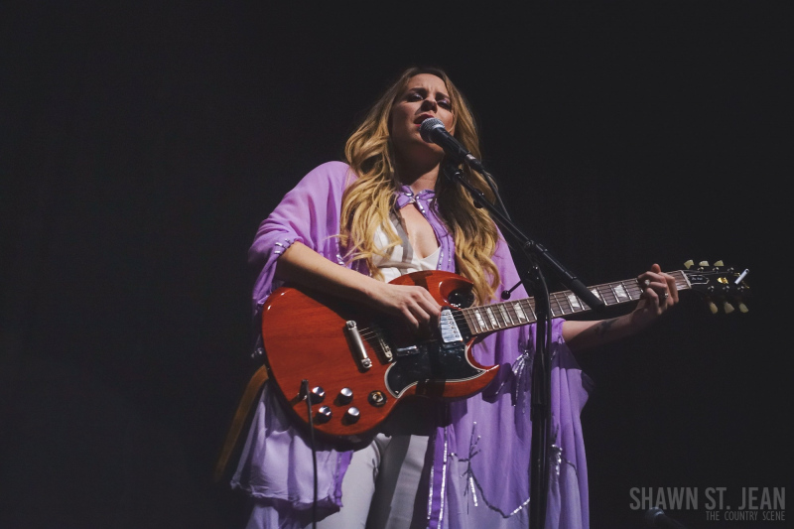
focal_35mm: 70
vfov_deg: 19.4
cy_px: 264
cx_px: 397
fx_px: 1543
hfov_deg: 28.8
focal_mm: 25.7
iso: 1250
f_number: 2.8
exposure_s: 1/60
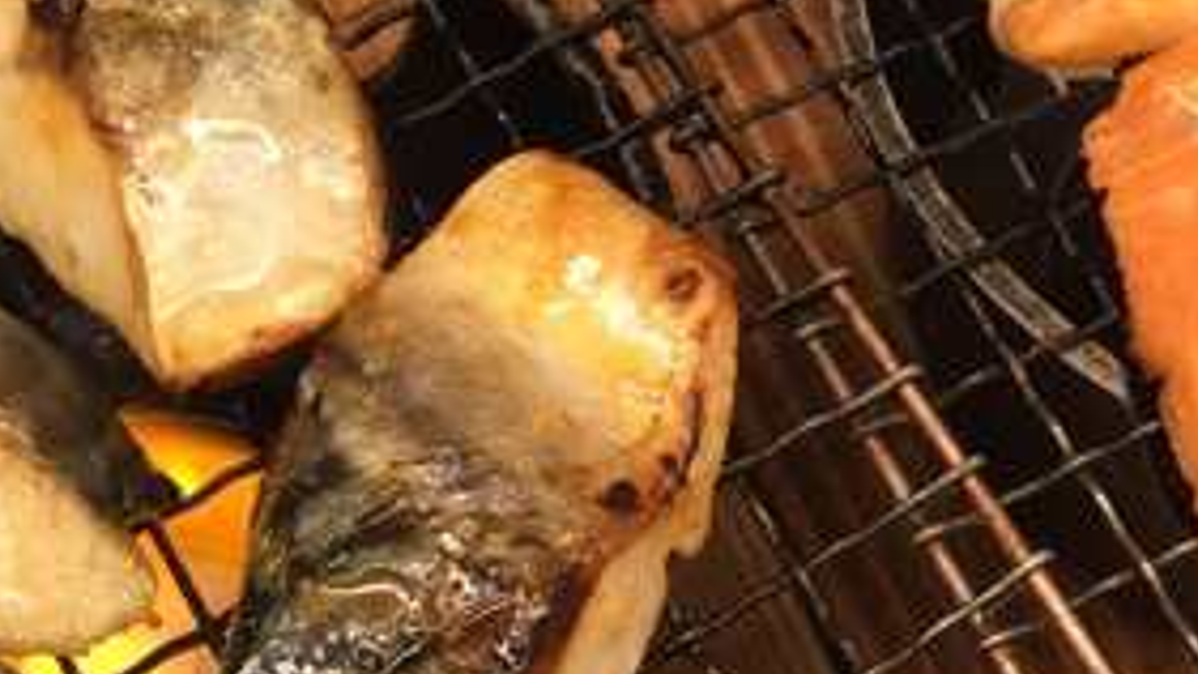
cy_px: 324
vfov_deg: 15.7
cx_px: 738
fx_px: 2446
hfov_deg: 27.4
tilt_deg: -64.9
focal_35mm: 77
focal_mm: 3.3
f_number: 2.4
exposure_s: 1/30
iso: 64
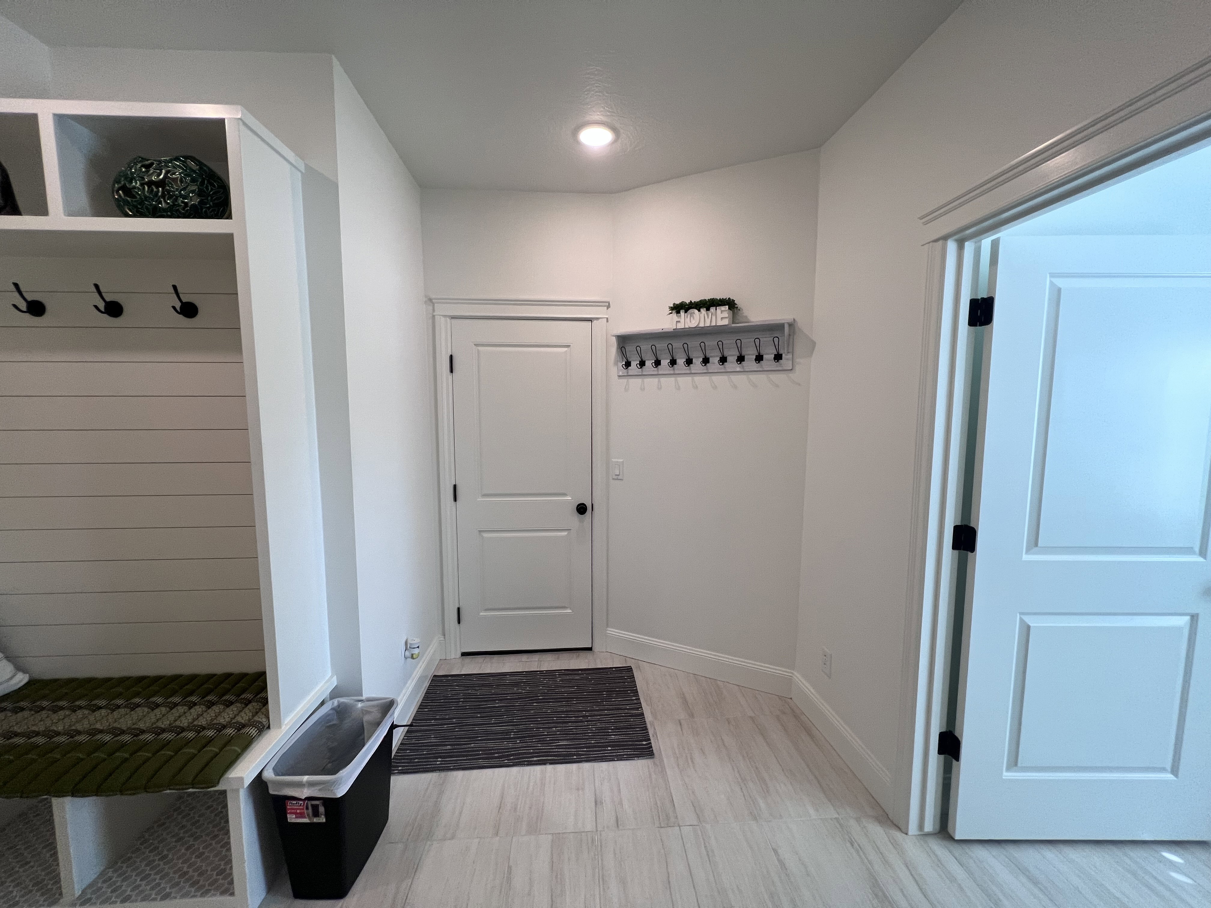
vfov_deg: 89.9
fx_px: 455
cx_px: 606
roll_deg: -0.3
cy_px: 454
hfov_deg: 106.2
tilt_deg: -4.2
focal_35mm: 13
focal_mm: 1.57
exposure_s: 1/120
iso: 125
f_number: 1.8
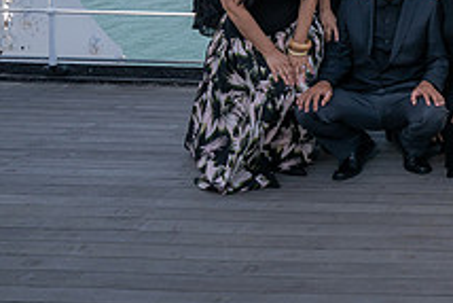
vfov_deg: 19.7
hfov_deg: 25.8
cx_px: 610
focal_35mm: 65
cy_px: -60
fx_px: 818
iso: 200
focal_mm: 24
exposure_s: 1/200
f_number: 11
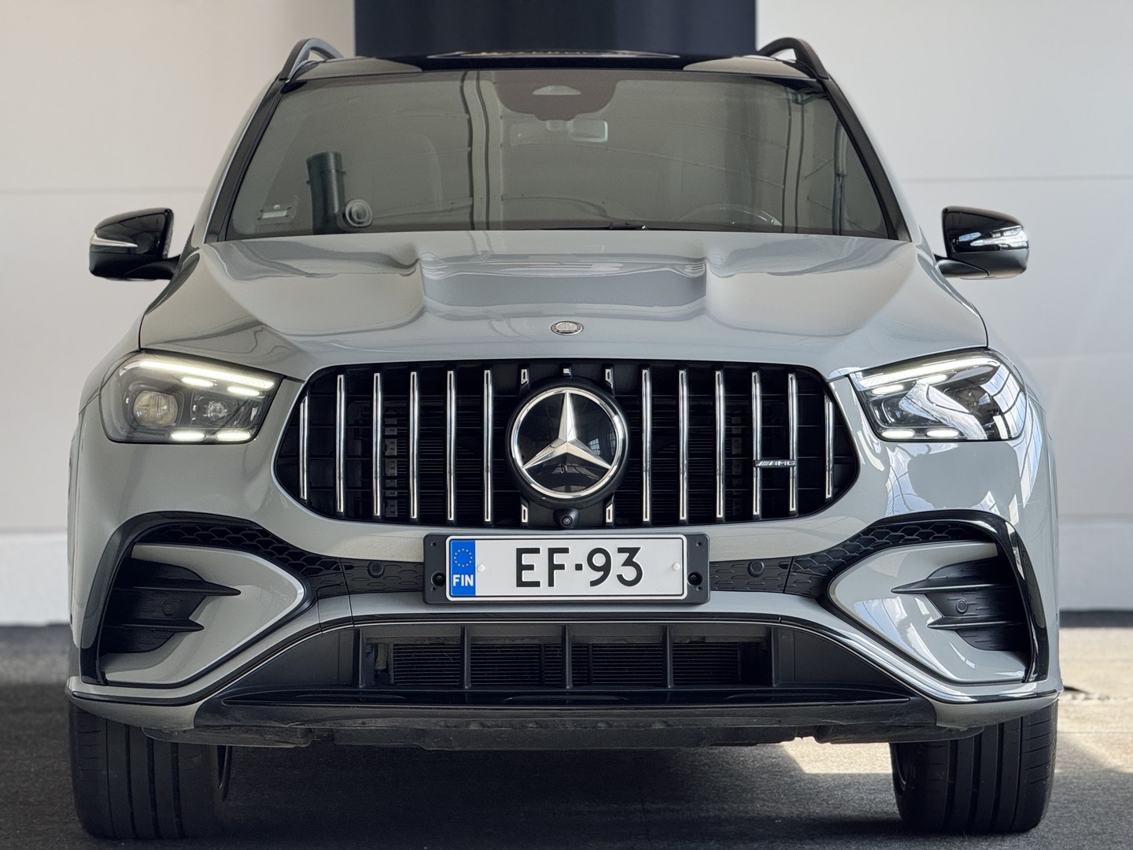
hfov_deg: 16.4
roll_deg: +0.2
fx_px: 3928
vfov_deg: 12.3
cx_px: 566
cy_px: 425
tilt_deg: -0.9
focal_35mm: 120
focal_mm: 15.66
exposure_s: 1/145
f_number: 2.8
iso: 160
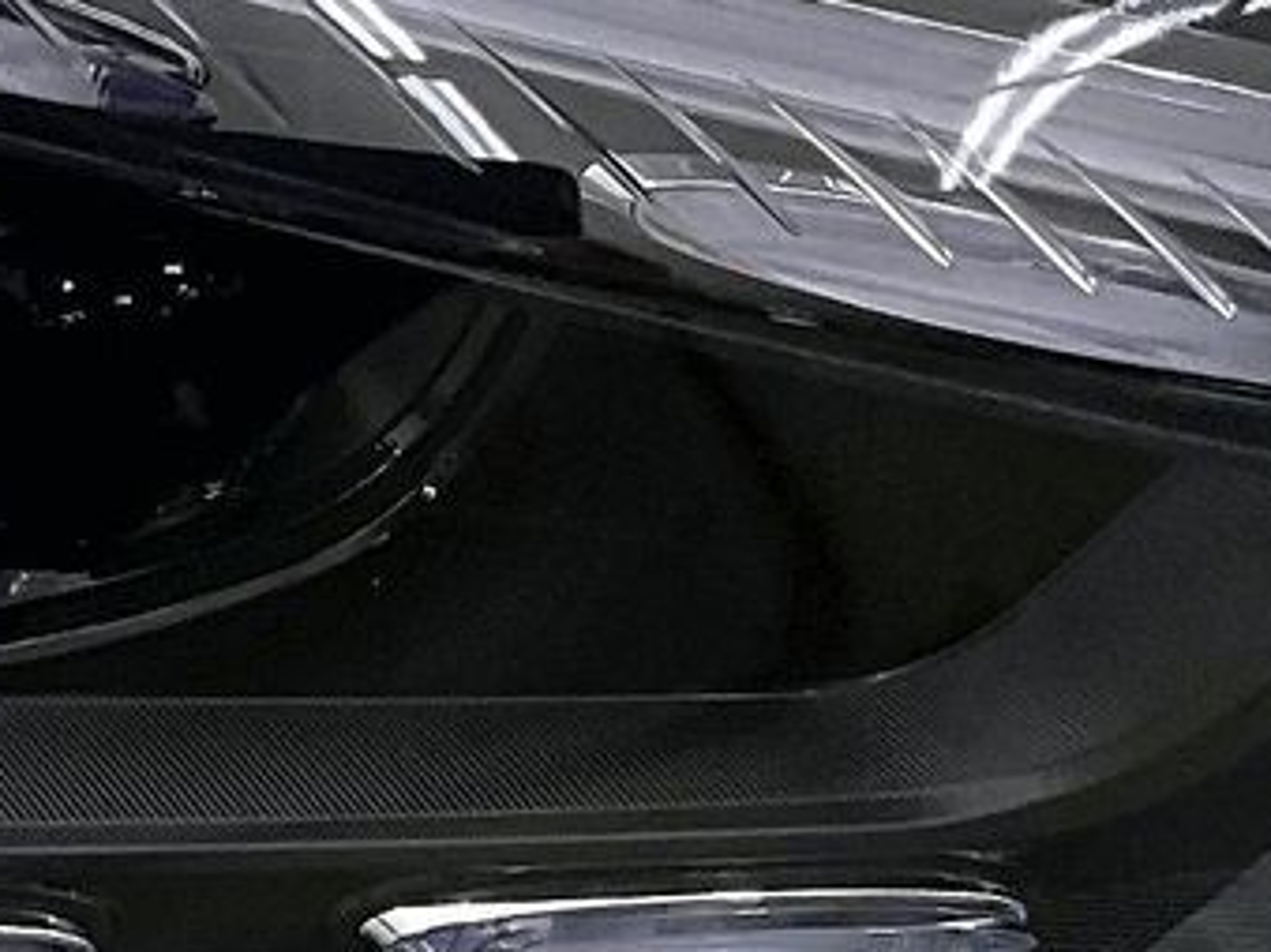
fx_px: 5028
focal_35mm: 137
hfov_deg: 13.7
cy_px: 330
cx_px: -532
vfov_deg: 10.8
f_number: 1.8
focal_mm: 3
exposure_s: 1/120
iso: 64
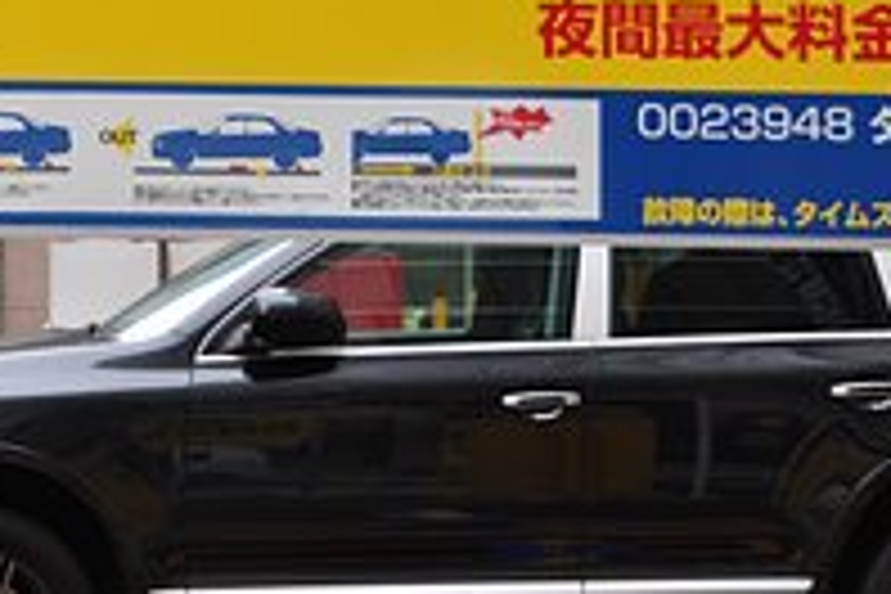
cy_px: -58
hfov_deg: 11.5
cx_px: 112
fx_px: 4405
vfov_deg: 7.7
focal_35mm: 178
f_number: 4.5
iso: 320
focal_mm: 46
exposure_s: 1/50
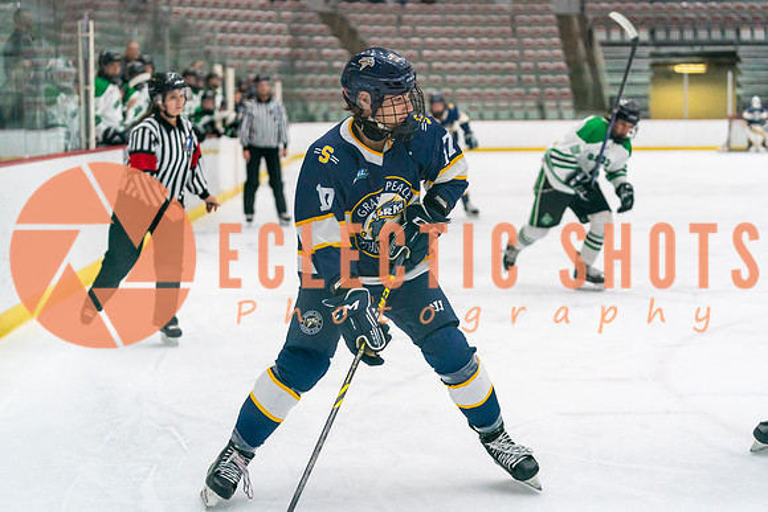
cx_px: 384
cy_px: 256
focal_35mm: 72
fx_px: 1543
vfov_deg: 18.9
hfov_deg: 28.0
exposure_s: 1/1250
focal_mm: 71
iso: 3200
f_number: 2.8
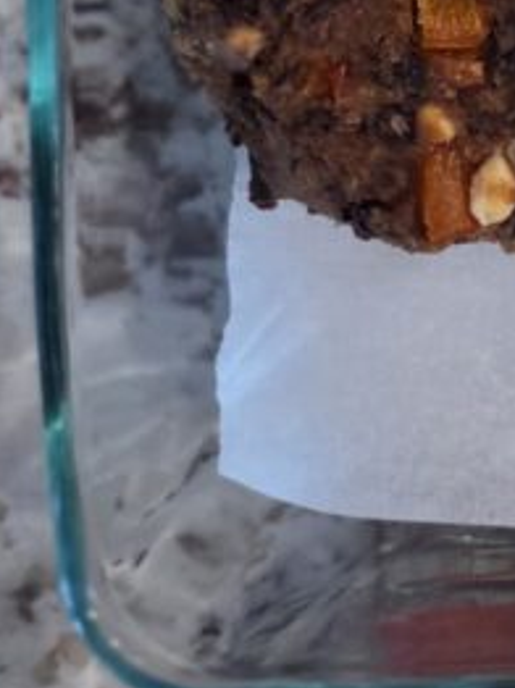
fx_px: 1788
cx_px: 875
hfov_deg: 14.7
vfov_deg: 17.6
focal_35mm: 90
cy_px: -554
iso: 640
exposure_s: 1/120
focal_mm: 5.4
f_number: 1.8
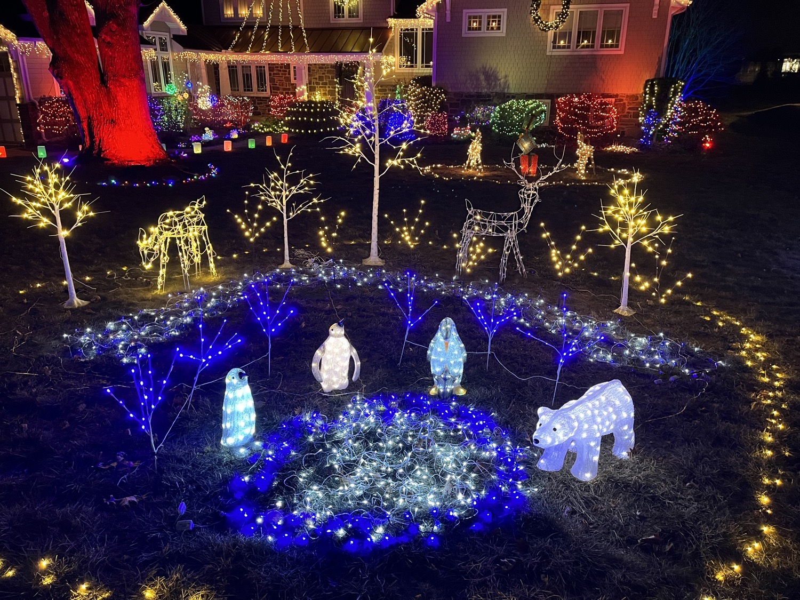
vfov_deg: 53.1
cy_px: 300
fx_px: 601
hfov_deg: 67.3
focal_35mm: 26
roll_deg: -0.5
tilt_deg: -20.0
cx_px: 400
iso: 500
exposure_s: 1/40
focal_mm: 5.1
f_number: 1.6
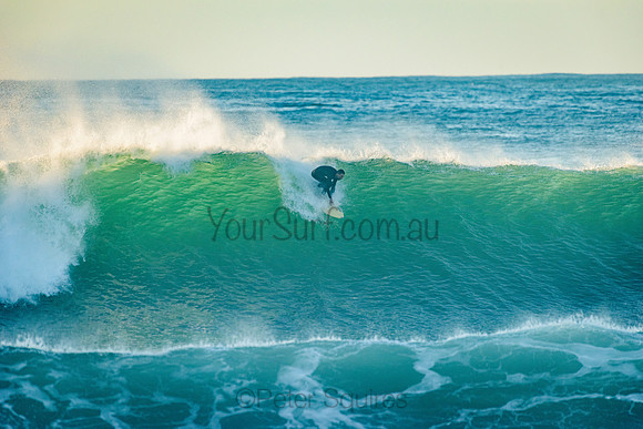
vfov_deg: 2.8
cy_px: 214
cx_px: 322
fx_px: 8932
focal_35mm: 500
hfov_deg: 4.1
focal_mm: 500
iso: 640
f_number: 5.6
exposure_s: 1/1600
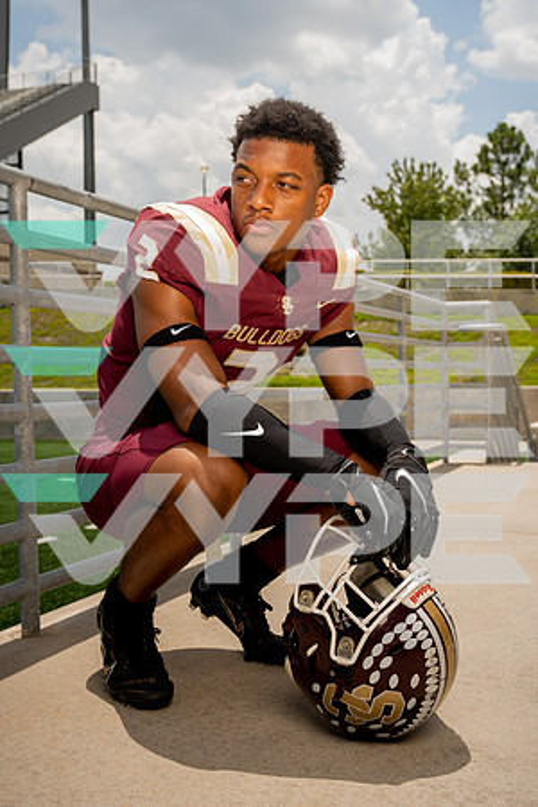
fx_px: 1031
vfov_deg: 42.7
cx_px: 269
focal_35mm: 46
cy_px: 404
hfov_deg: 29.2
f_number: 6.3
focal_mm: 46
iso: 50
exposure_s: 1/200
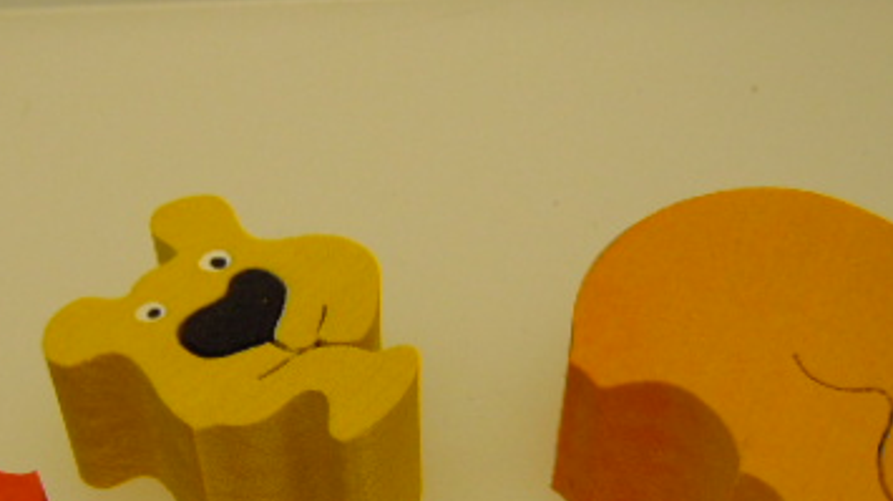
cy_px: 458
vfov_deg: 19.9
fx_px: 1396
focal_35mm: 59
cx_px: 322
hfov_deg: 35.2
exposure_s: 1/125
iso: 400
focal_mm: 5.4
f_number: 3.5
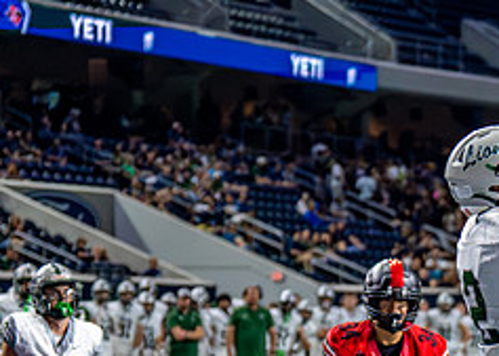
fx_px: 2875
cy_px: 460
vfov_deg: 7.0
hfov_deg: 9.8
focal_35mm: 203
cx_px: 561
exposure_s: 1/2000
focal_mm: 70
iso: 4000
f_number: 2.8
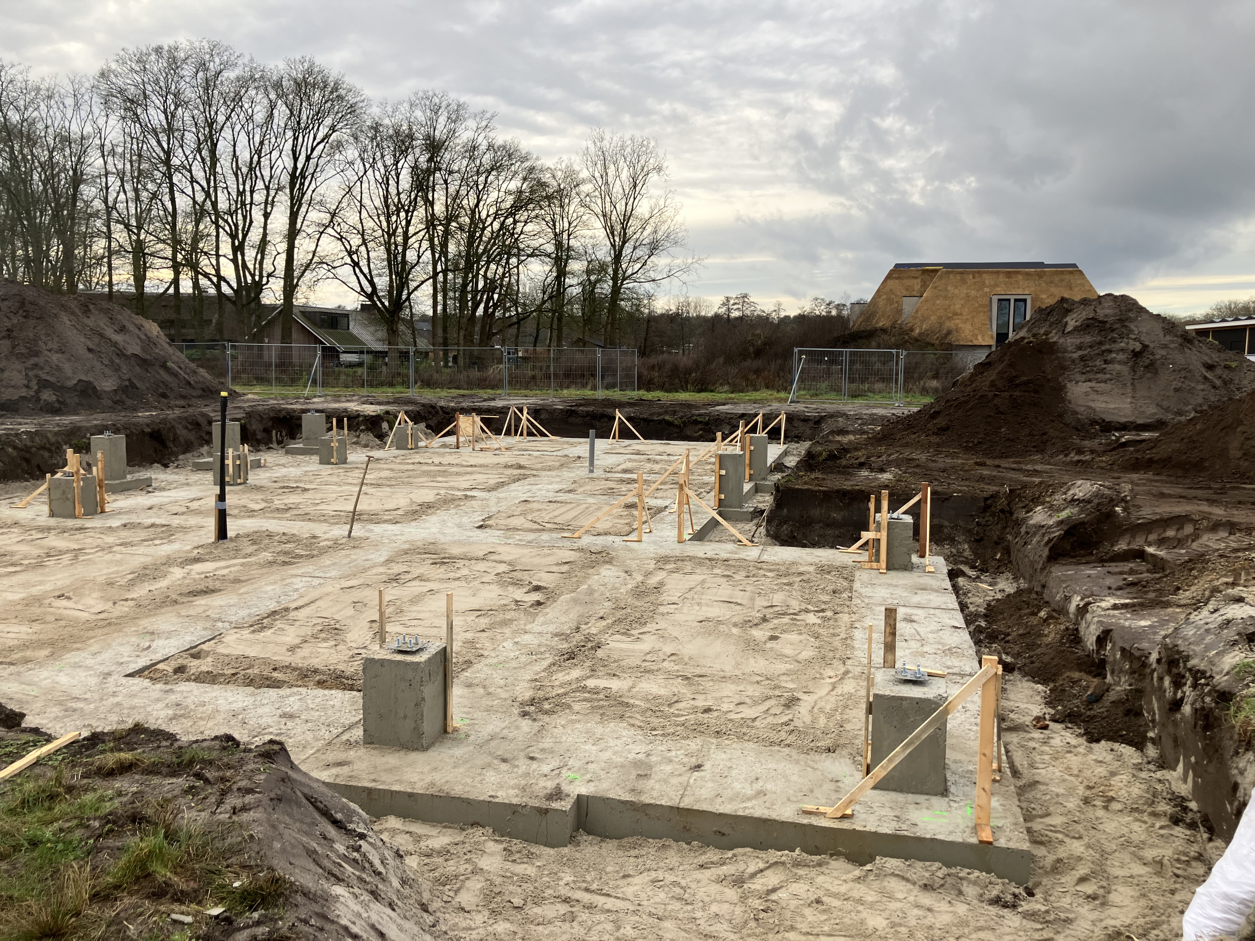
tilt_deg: -5.5
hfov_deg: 63.4
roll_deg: -0.7
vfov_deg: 49.7
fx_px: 1015
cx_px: 628
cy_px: 470
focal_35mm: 28
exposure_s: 1/340
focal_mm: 3.99
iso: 32
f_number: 1.8
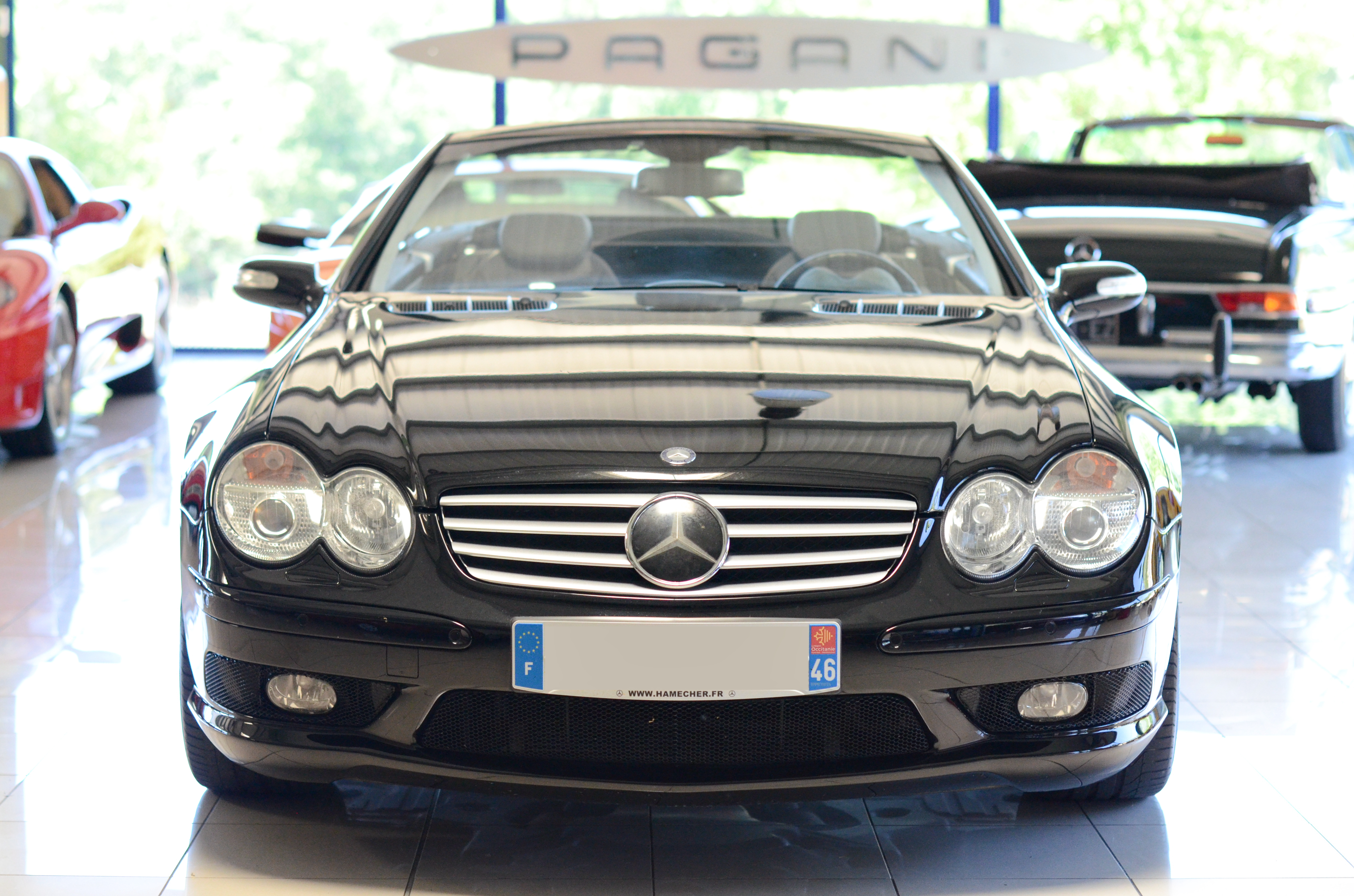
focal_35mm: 75
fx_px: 2815
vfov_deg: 18.1
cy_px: 448
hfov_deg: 27.0
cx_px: 677
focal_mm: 50
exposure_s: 1/800
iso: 1600
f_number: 2.5
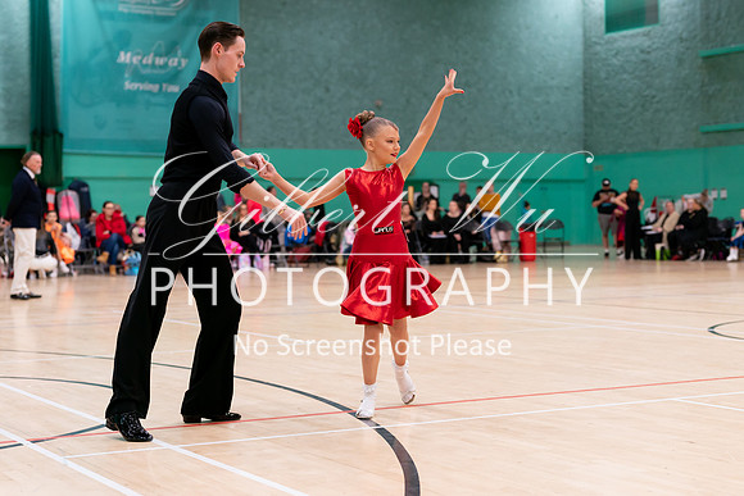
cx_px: 430
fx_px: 1362
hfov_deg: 30.5
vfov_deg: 20.6
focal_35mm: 66
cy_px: 209
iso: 2500
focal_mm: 57
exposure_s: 1/400
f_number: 3.2
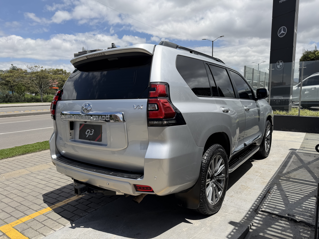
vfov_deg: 56.8
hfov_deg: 71.6
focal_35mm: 24
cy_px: 120
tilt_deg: -7.3
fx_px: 221
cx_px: 160
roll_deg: +0.1
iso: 80
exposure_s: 1/6173
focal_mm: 6.76
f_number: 1.78
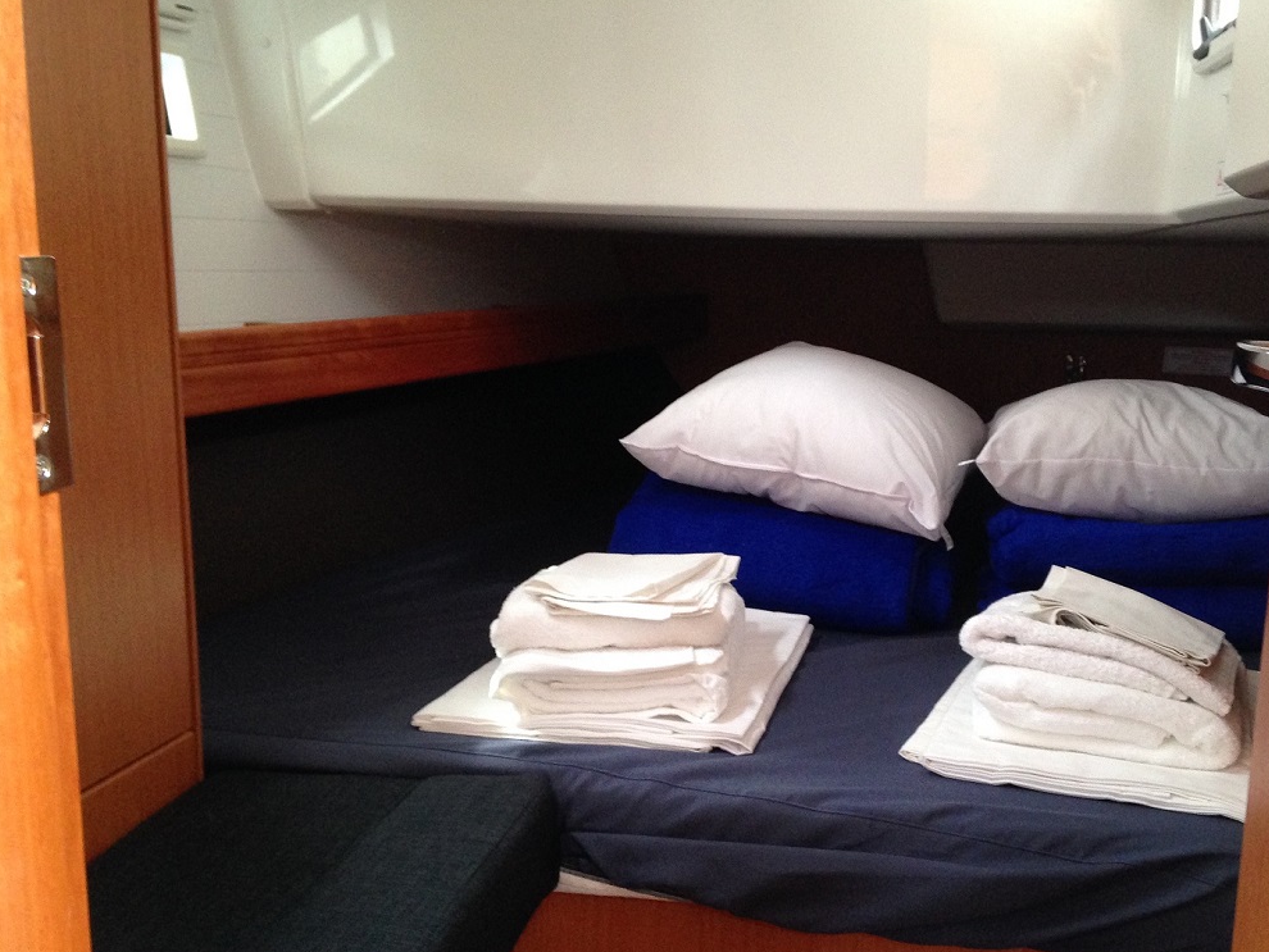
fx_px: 1467
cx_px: 745
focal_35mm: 40
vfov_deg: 35.9
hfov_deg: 46.6
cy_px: 543
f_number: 2.4
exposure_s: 1/20
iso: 250
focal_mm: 4.12
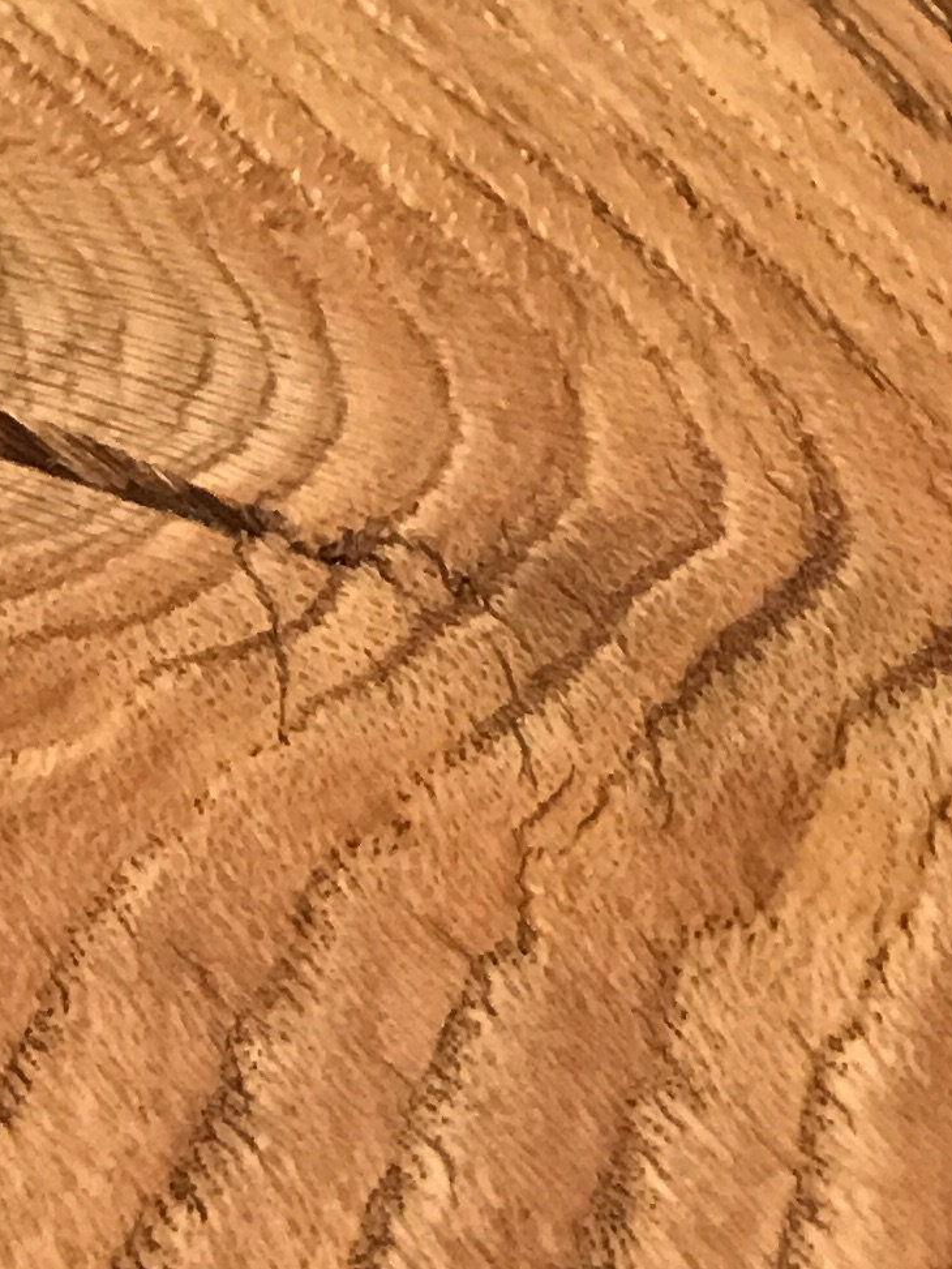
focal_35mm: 116
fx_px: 4253
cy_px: -483
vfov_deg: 15.9
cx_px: -501
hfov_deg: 12.1
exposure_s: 1/15
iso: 50
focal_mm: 4
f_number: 1.8
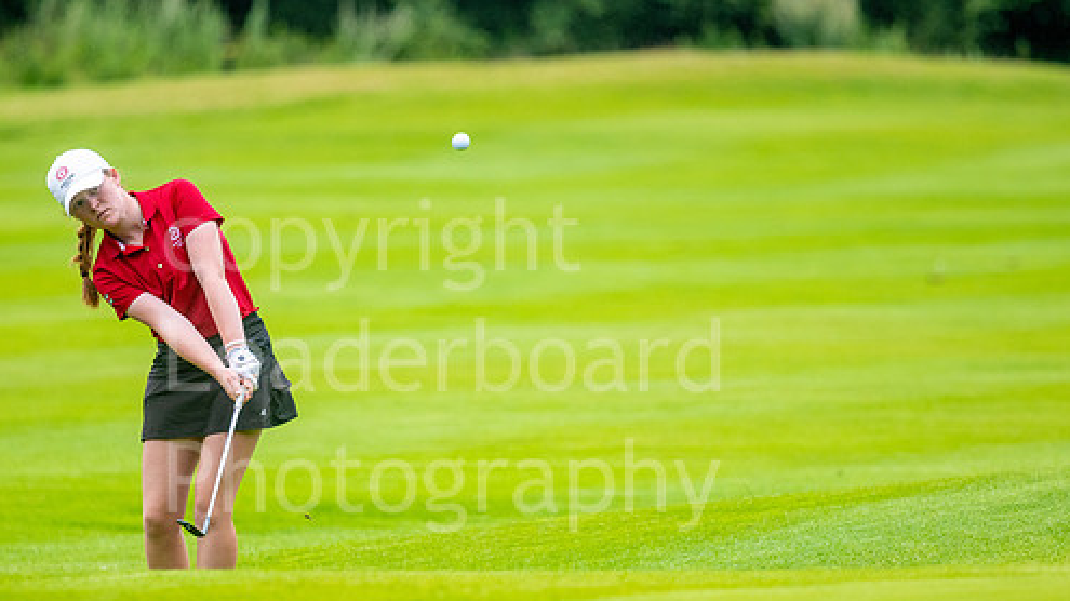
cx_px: 447
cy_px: 376
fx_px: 15656
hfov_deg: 3.9
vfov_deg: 2.2
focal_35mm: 552
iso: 320
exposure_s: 1/1000
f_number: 4.5
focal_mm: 300
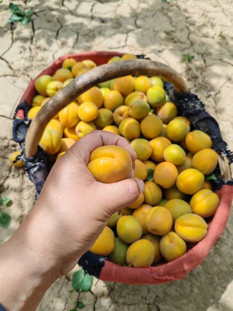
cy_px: 156
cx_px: 116
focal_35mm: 27
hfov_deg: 51.3
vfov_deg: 65.3
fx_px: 242
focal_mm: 6.12
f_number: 1.9
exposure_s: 1/310
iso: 50
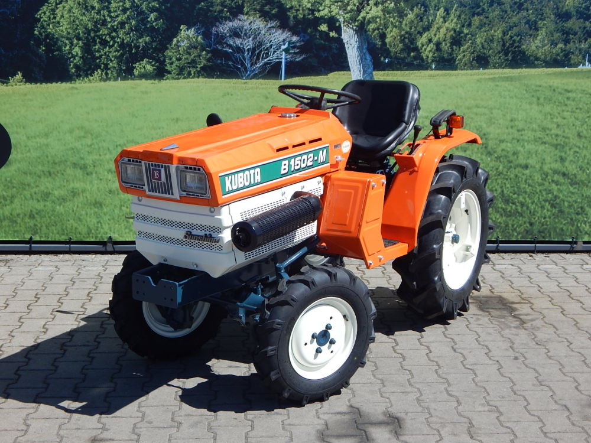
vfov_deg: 27.0
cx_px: 296
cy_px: 222
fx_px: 922
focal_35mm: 54
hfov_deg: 35.5
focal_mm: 9.7
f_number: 3.8
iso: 125
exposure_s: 1/1500
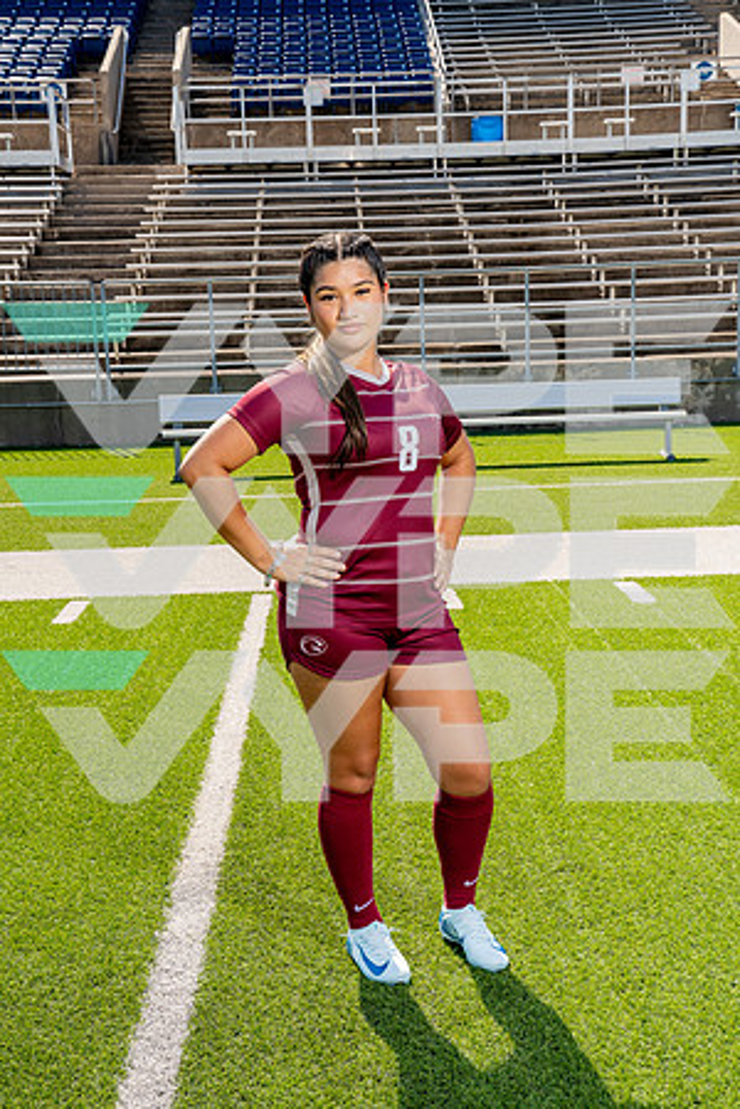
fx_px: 1634
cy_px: 554
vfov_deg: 37.5
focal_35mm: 53
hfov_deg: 25.5
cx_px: 370
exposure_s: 1/250
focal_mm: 53
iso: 320
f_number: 11
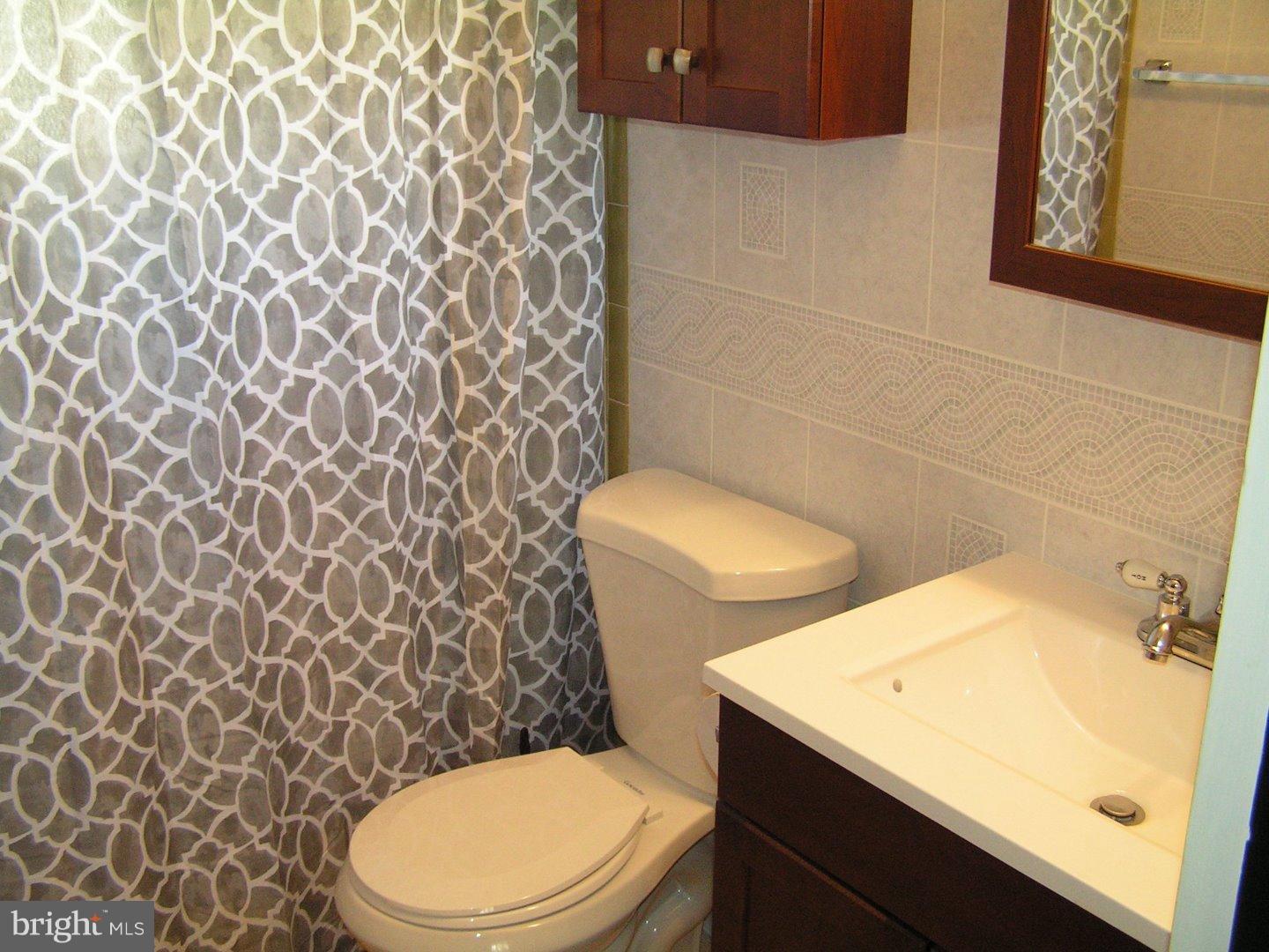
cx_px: 634
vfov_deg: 37.7
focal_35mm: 38
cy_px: 476
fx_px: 1393
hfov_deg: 49.0
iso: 160
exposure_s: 1/40
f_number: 2.8
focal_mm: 6.3
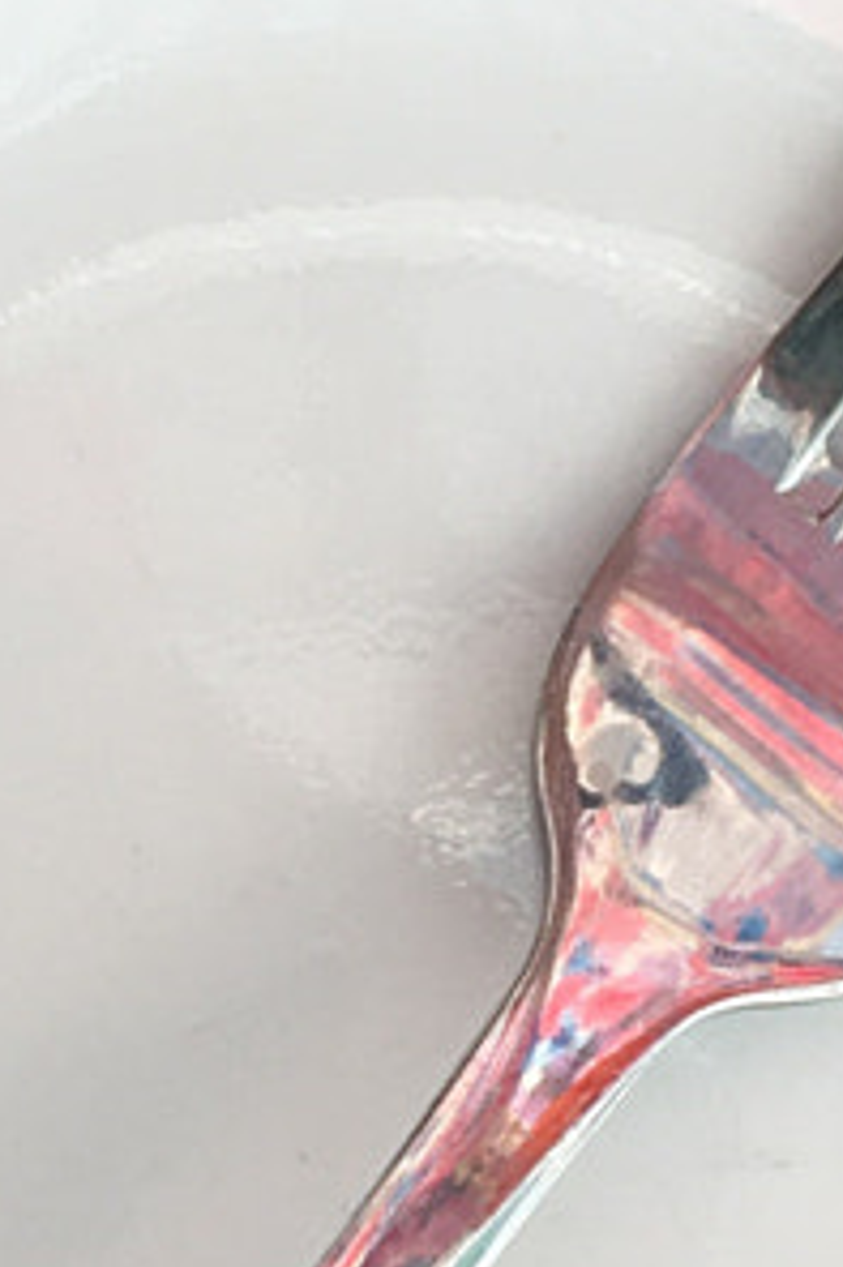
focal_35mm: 163
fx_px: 5732
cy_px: 1044
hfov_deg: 8.4
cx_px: 329
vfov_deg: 12.5
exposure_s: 1/463
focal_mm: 4.15
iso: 25
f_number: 2.2
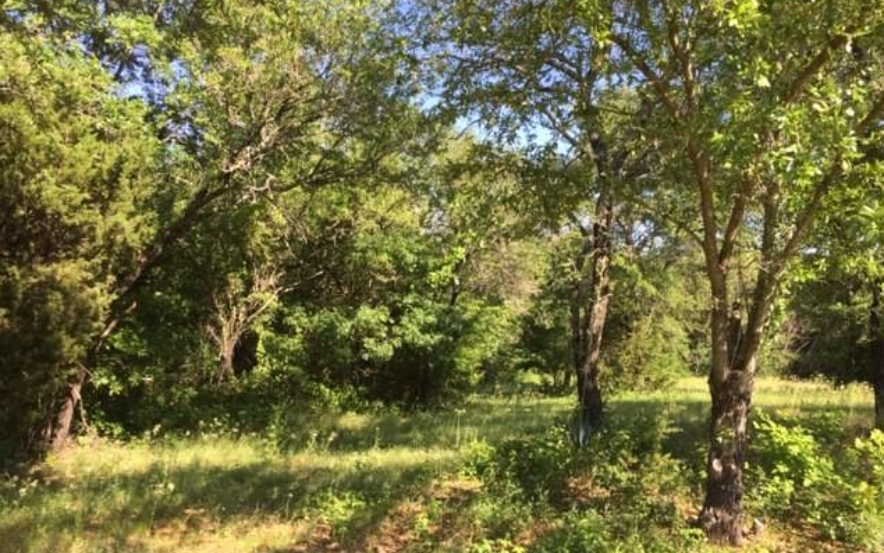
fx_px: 747
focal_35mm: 31
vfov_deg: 40.6
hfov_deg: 61.2
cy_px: 249
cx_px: 444
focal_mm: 4.15
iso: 32
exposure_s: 1/542
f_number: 2.2
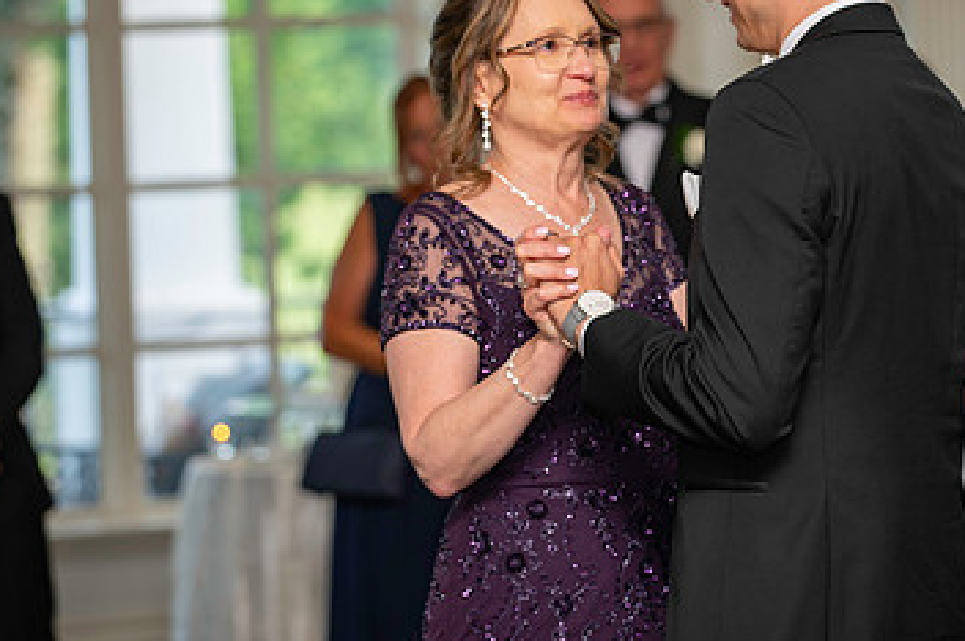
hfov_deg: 12.2
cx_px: 672
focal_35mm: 168
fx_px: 4499
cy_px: 241
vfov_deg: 8.2
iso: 640
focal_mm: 102
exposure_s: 1/125
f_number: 2.8
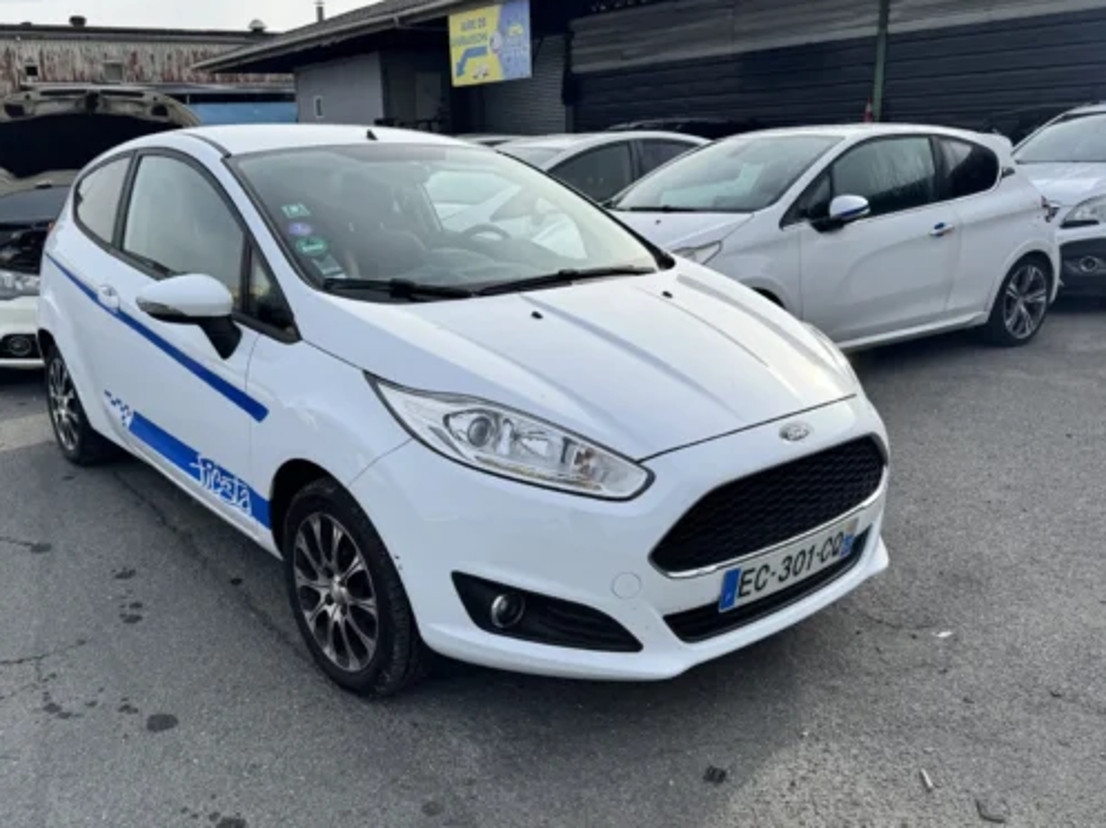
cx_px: 503
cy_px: 438
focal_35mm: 29
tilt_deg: -14.1
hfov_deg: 61.6
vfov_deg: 48.1
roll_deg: +1.4
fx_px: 926
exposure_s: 1/2604
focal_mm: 6.76
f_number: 1.78
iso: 80
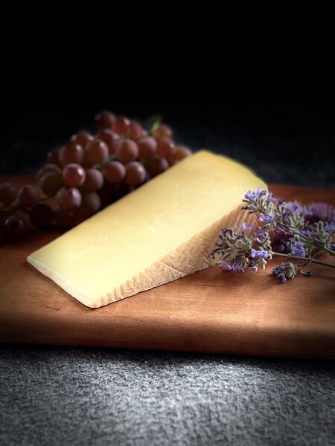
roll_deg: -0.7
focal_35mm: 52
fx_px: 671
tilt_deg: -29.8
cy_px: 223
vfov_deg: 36.8
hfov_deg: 28.0
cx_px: 168
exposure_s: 1/60
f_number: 1.6
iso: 80
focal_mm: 5.96
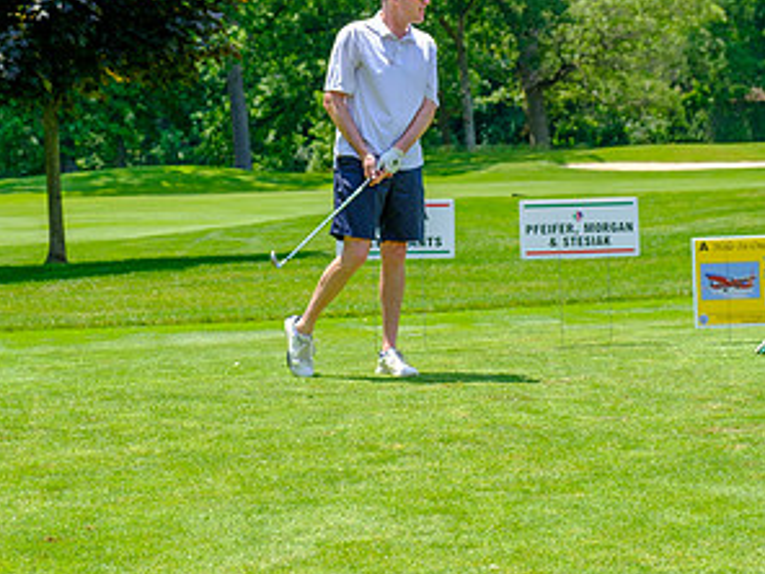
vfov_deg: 14.6
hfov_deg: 19.4
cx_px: 380
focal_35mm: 101
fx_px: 2232
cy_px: 176
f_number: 5
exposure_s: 1/500
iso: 200
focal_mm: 46.3
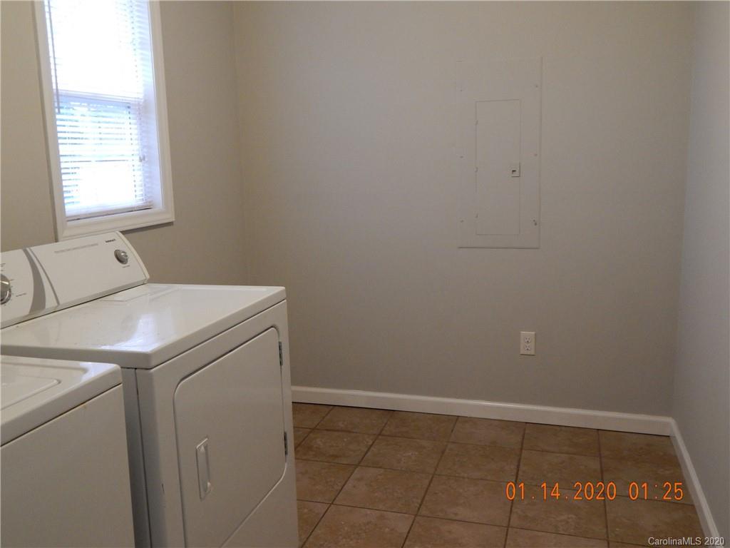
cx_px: 365
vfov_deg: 45.4
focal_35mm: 31
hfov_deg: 58.4
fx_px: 654
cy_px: 274
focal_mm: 5.6
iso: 400
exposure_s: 1/30
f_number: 3.2
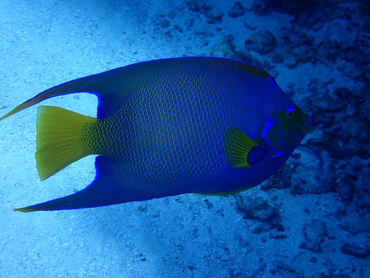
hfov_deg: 19.6
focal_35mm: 100
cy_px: 139
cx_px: 185
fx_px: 1069
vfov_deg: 14.8
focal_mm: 18
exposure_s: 1/320
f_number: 6.3
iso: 200
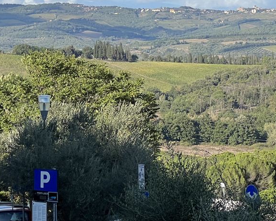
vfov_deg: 7.4
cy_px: 3
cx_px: -35
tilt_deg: +2.4
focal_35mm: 209
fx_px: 1707
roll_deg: +0.8
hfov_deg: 9.1
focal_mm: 9
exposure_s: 1/943
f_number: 2.8
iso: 32
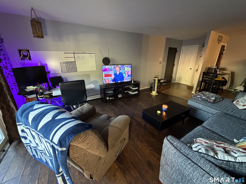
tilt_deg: -18.9
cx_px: 123
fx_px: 99
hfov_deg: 102.1
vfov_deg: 85.7
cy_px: 92
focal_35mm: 14
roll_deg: +0.3
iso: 800
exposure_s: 1/60
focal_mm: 2.22
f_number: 2.2
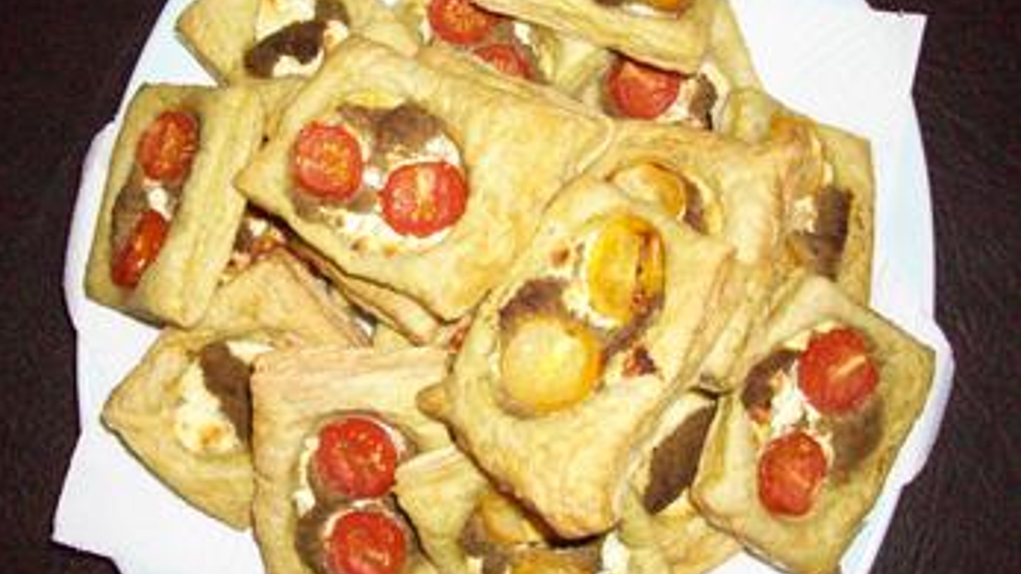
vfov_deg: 32.8
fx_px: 974
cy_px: 278
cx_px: 497
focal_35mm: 36
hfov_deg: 55.3
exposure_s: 1/125
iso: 400
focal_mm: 5.7
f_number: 2.8
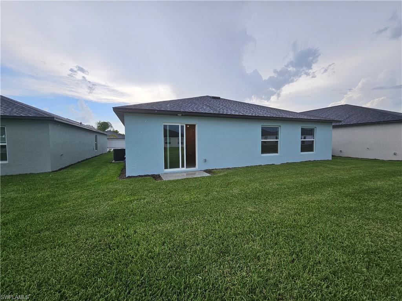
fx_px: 151
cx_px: 201
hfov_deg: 106.2
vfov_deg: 89.9
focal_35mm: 13
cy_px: 150
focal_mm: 2.2
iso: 50
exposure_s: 1/1276
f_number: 2.2
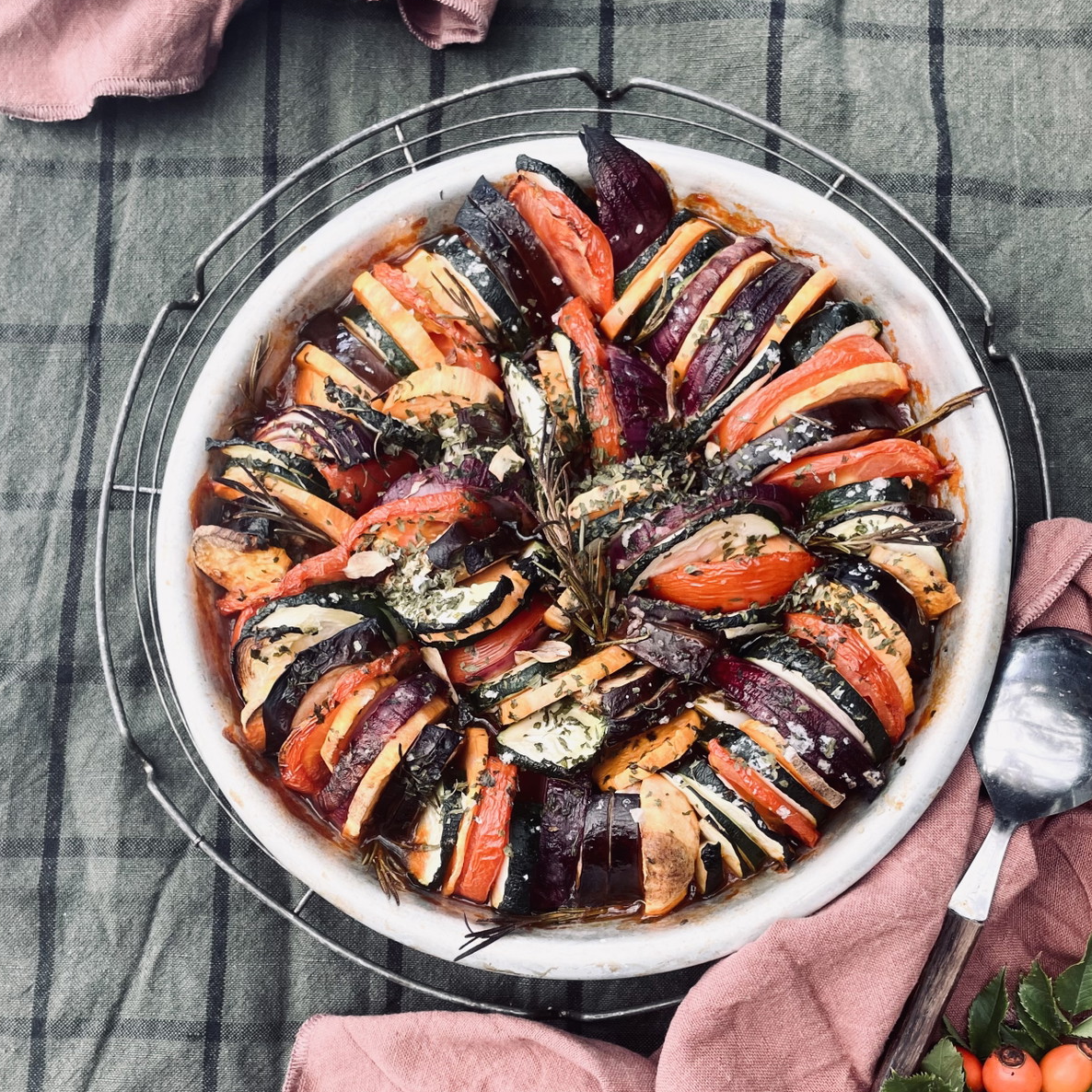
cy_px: 664
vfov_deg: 52.1
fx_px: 1106
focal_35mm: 31
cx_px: 546
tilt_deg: -83.0
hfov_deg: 52.5
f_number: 1.6
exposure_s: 1/163
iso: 32
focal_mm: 4.2
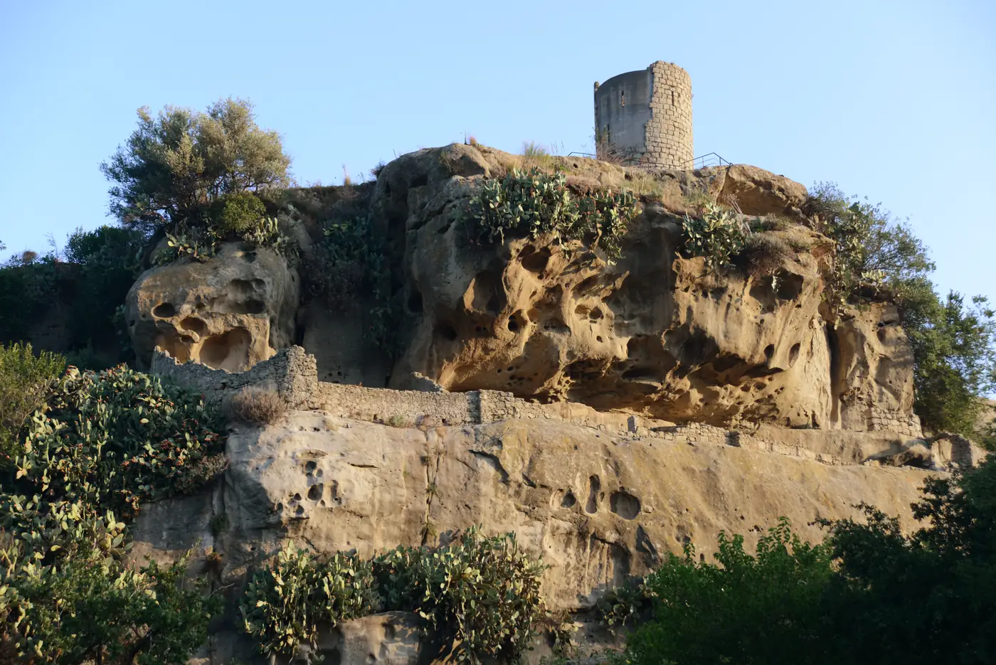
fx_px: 1550
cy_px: 332
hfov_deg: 35.6
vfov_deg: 24.2
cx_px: 498
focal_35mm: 56
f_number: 4
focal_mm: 56
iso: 100
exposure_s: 1/250
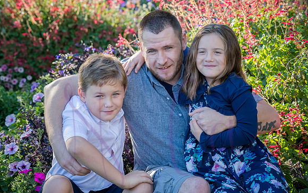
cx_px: 154
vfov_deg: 11.4
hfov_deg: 18.1
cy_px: 91
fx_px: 965
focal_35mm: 115
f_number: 7.1
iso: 800
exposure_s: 1/320
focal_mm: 112
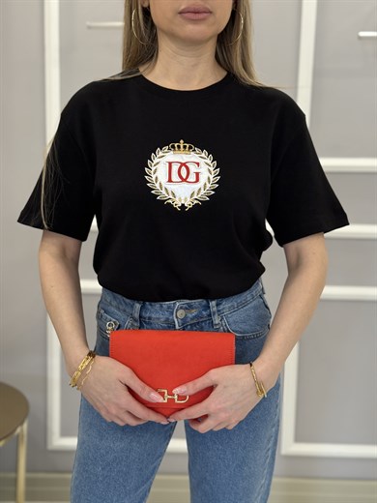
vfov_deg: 39.7
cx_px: 188
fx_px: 697
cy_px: 252
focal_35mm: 48
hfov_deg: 30.3
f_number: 1.78
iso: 200
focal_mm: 6.76
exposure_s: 1/119
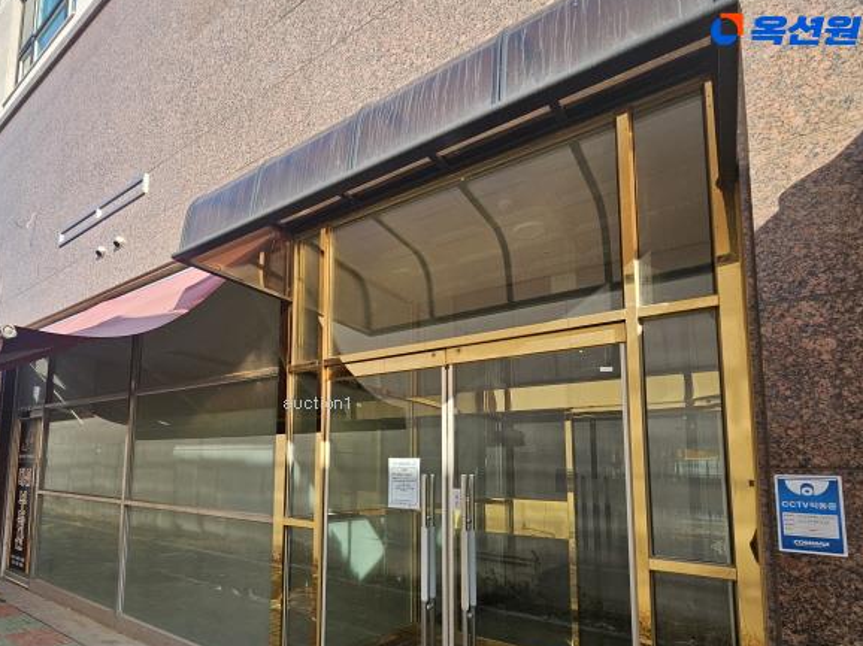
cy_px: 413
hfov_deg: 85.8
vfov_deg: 70.1
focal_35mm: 18
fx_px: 449
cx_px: 317
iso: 50
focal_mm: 2.2
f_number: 2.2
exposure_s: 1/451
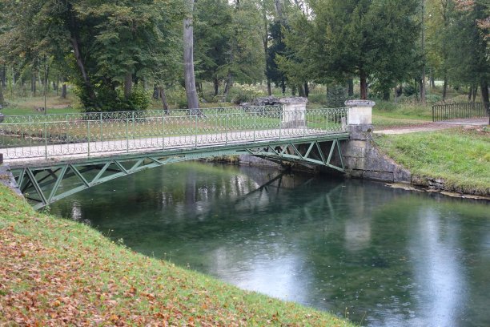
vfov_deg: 26.0
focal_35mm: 52
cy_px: 164
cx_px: 245
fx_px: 708
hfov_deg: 38.2
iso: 125
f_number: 2.8
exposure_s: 1/60
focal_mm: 18.89
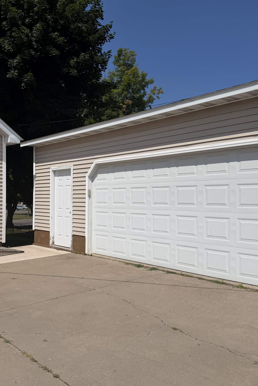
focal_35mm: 34
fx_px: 365
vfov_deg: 55.8
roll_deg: -0.3
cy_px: 192
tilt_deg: +0.7
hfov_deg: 38.3
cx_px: 80
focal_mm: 6.76
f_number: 1.78
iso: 100
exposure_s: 1/14286
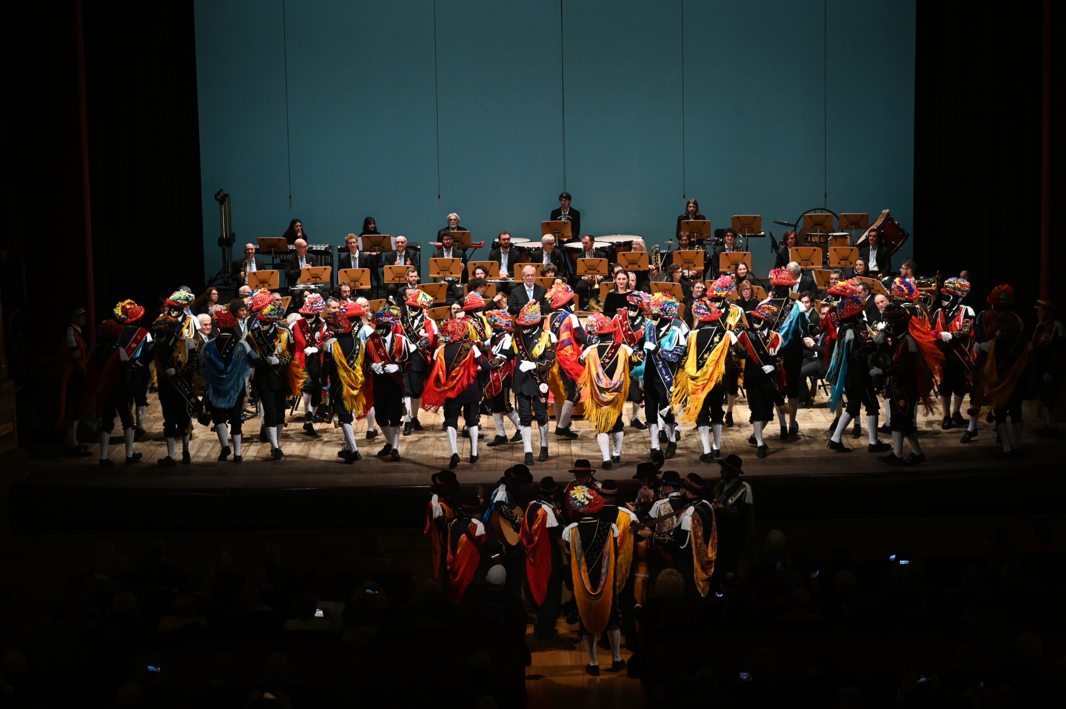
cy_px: 354
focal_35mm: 70
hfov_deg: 28.9
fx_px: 2072
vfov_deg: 19.4
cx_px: 533
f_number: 8
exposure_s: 1/125
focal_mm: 70
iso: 3200
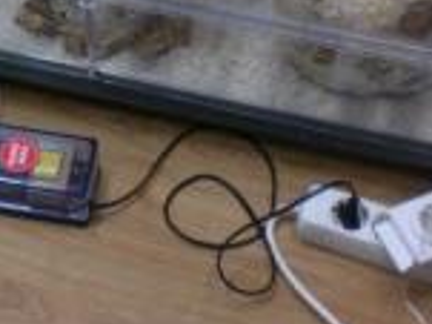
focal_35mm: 113
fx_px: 1409
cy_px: -100
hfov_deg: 17.4
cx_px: 134
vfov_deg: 12.7
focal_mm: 6.3
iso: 200
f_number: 3.1
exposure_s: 1/60
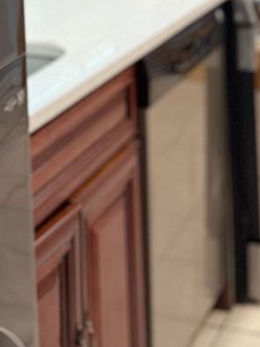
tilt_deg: -0.8
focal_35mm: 94
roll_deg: +2.4
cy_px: -150
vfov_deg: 18.8
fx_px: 941
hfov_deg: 15.7
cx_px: 98
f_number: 1.78
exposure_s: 1/60
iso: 250
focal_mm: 6.76
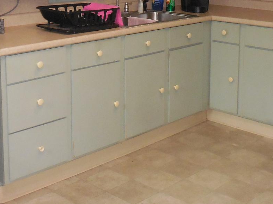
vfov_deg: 21.9
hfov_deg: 29.8
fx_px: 513
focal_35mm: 65
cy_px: 10
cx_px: 148
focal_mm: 4.5
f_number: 3.7
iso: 500
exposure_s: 1/25
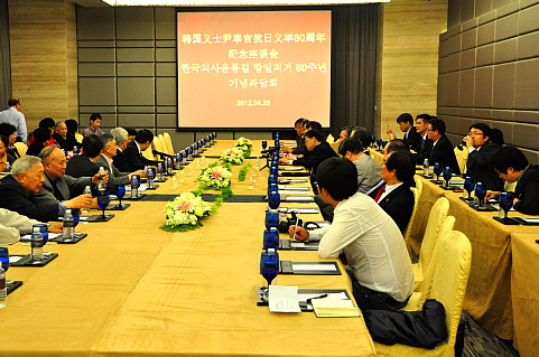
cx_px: 233
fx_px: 717
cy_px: 178
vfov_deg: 28.0
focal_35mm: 48
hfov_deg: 41.1
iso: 800
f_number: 4.5
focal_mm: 28
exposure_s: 1/80
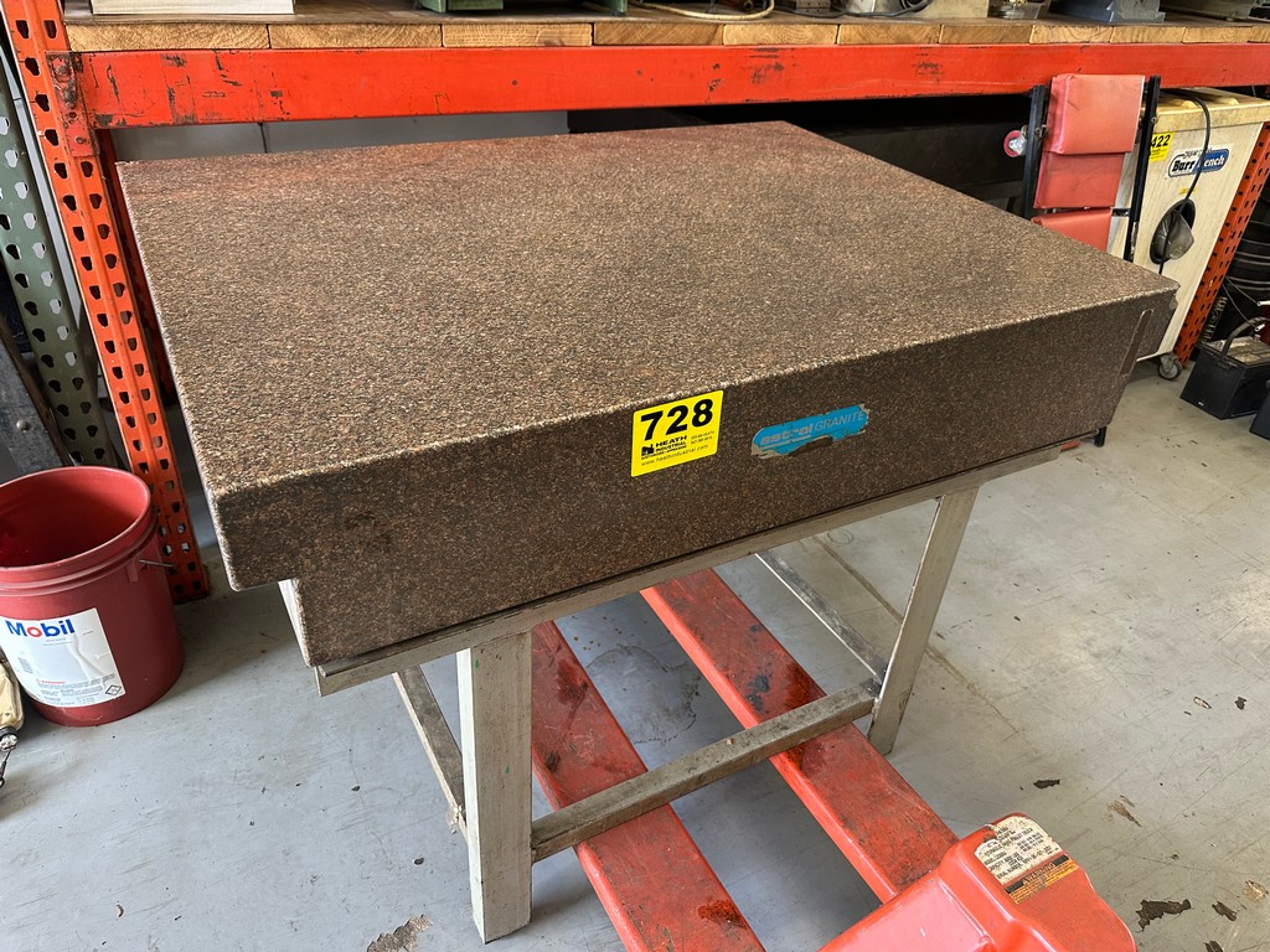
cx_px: 635
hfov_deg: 71.6
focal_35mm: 24
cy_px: 476
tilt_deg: -33.7
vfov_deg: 56.8
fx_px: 881
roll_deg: -4.4
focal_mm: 6.86
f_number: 1.78
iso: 250
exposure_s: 1/79
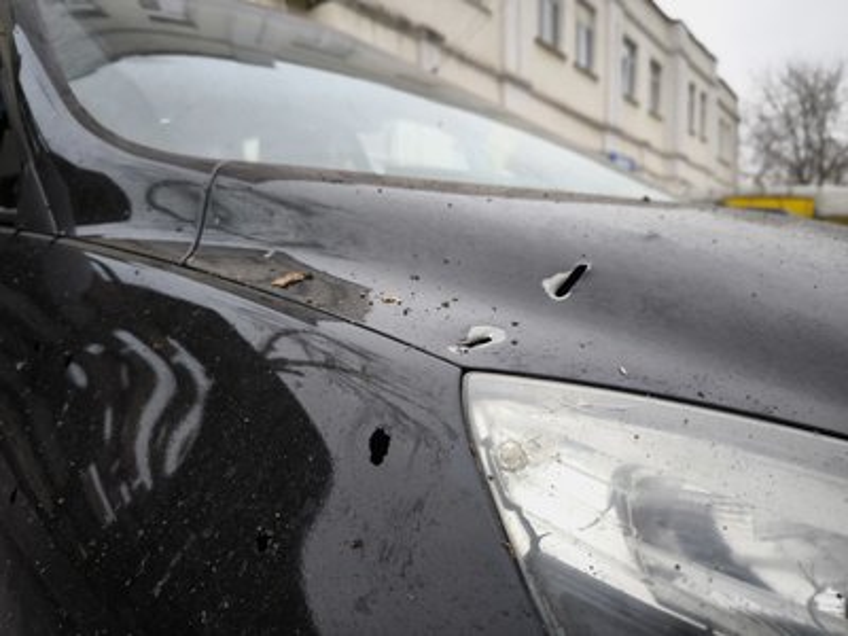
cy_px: 318
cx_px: 424
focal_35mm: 24
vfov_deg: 56.8
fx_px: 588
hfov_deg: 71.6
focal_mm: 6.92
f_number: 1.9
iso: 80
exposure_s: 1/100
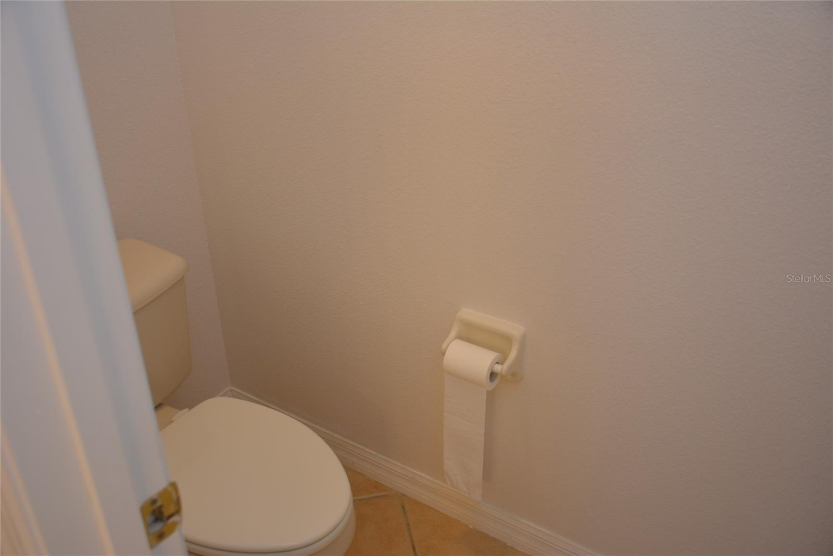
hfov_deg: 57.2
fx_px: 764
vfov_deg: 40.0
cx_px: 416
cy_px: 278
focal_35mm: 33
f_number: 4
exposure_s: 1/60
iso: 360
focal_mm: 22
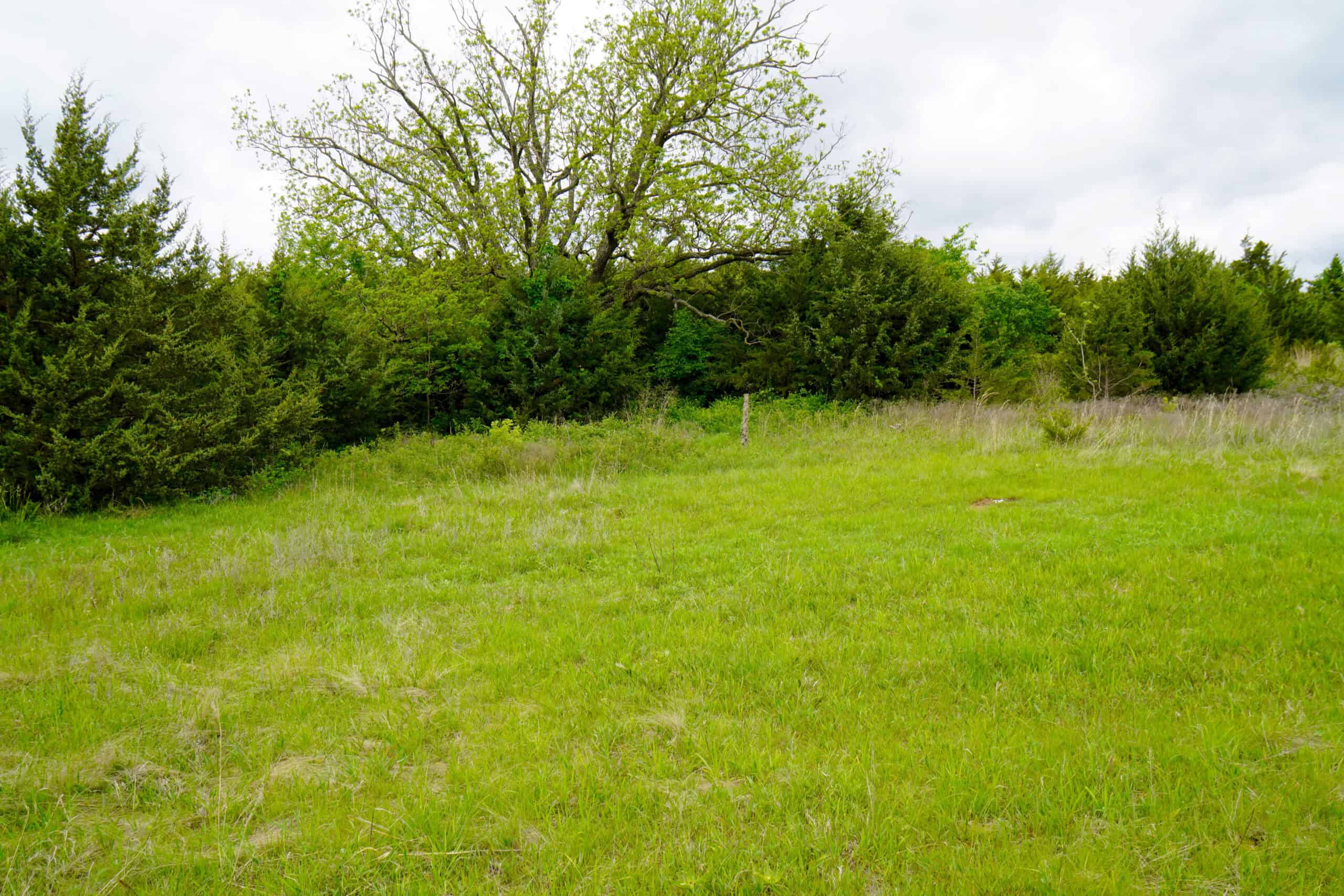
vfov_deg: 41.7
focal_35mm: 32
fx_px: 1176
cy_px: 448
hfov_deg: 59.5
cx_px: 672
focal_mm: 21
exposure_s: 1/100
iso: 100
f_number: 7.1
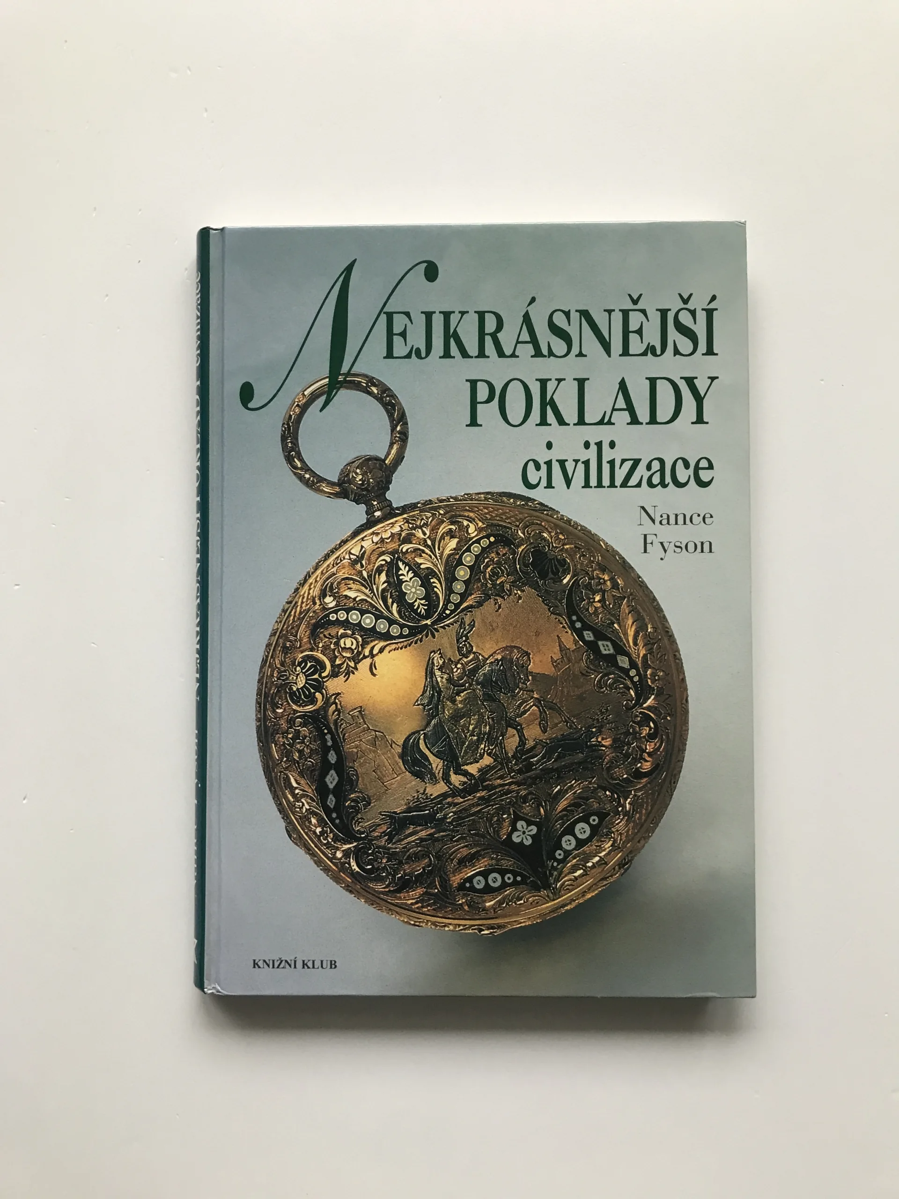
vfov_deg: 63.4
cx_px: 450
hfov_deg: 49.7
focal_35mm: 28
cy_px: 600
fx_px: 970
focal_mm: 3.99
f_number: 1.8
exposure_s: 1/25
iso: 32
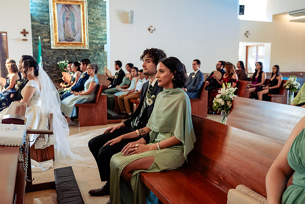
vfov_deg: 37.9
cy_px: 102
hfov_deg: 54.4
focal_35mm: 35
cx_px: 152
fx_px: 297
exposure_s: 1/160
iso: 2500
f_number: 4.5
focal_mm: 35
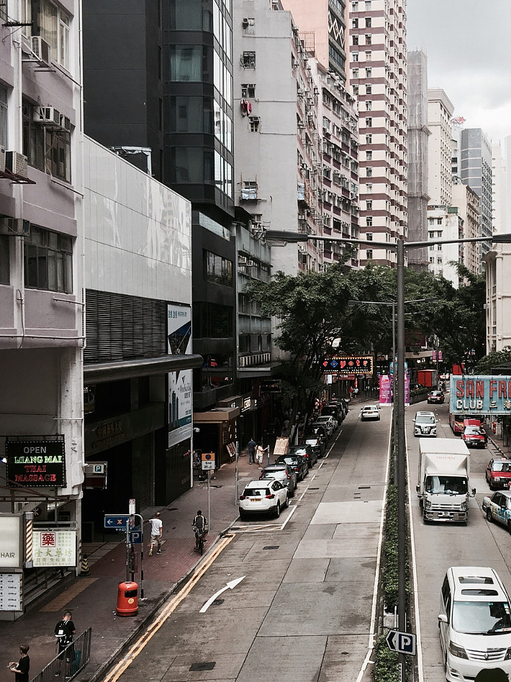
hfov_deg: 29.0
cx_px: 406
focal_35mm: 49
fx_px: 965
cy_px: 351
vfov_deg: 38.9
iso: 25
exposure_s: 1/110
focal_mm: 4.15
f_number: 2.2
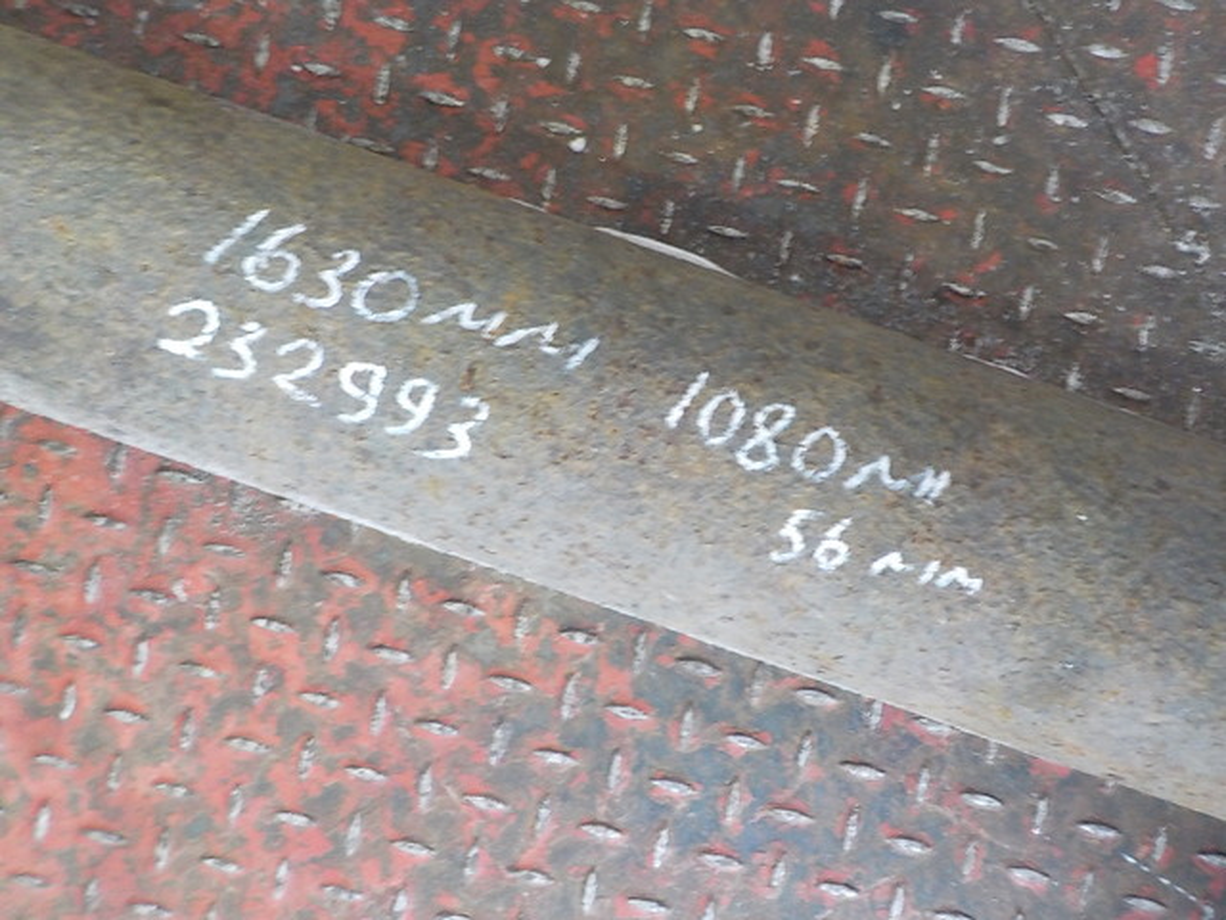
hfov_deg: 60.0
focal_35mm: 30
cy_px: 460
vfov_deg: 46.8
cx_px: 613
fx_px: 1063
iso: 360
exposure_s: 1/30
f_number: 3.3
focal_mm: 4.1
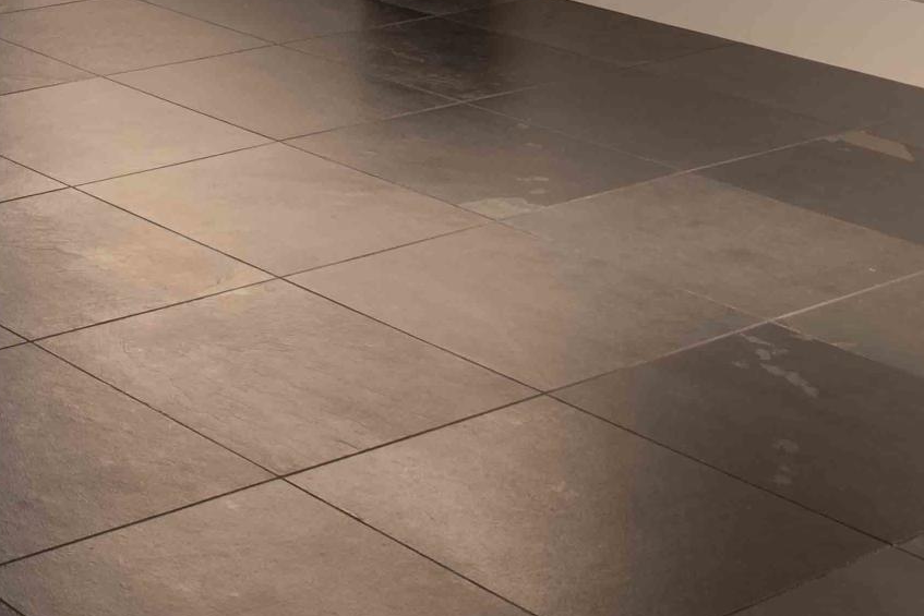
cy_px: -388
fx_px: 2182
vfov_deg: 14.6
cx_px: -416
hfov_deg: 20.8
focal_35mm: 85
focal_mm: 24
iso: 250
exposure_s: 1.6
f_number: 16
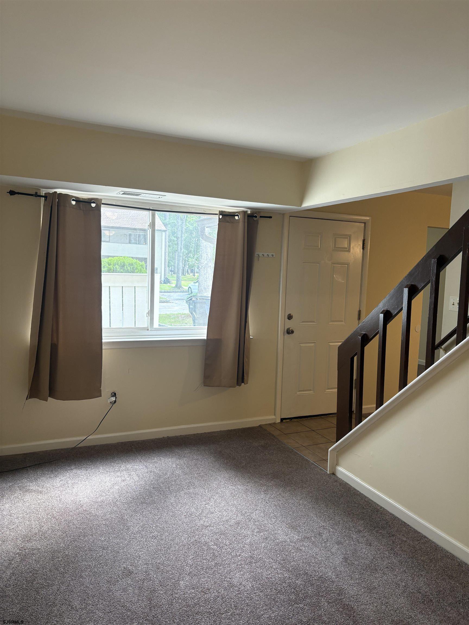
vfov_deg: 67.3
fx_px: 470
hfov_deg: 53.1
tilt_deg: -5.2
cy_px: 312
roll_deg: -3.3
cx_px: 234
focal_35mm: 26
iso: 100
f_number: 1.6
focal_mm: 5.96
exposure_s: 1/60
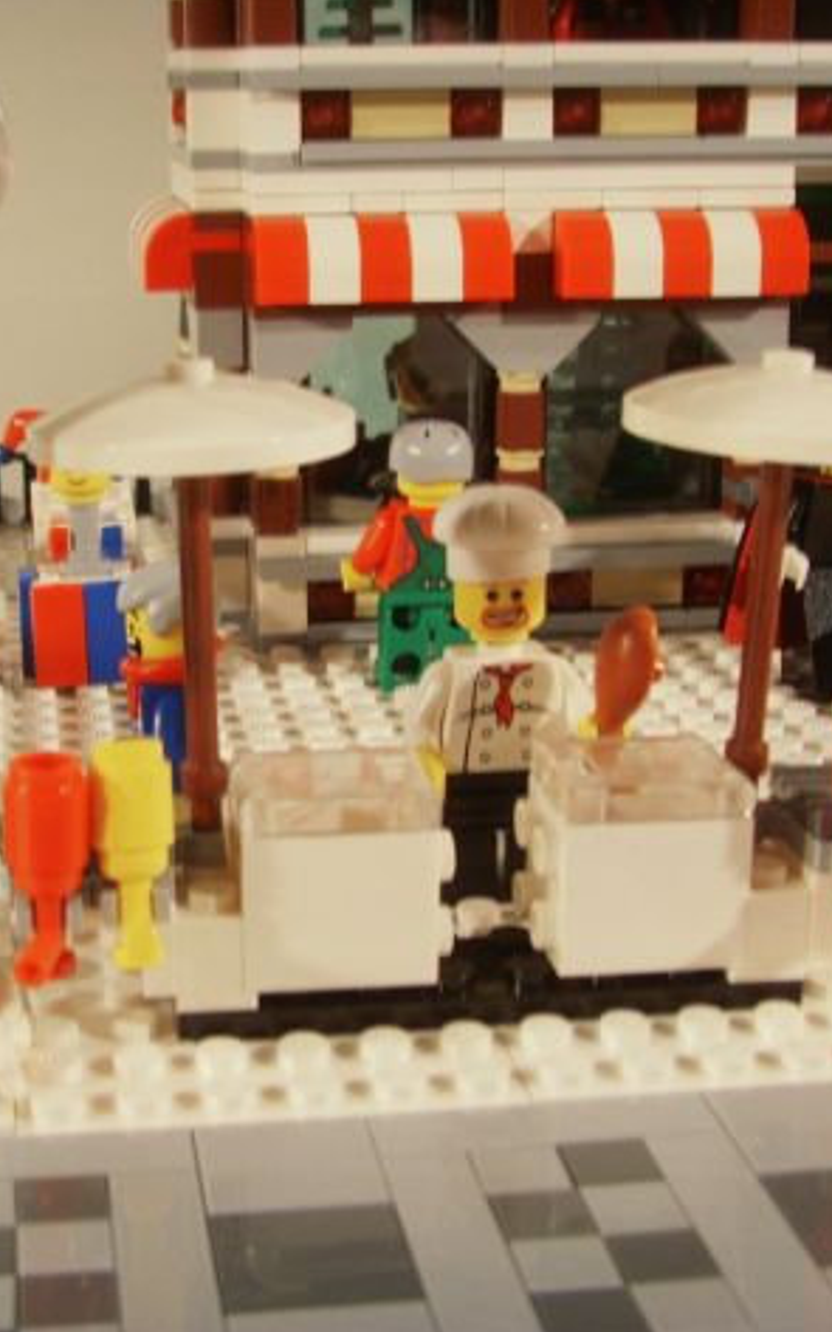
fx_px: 2032
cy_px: 663
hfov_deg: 23.0
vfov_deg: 36.3
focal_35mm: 56
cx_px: 262
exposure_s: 1/6
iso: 63
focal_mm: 6.6
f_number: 3.5
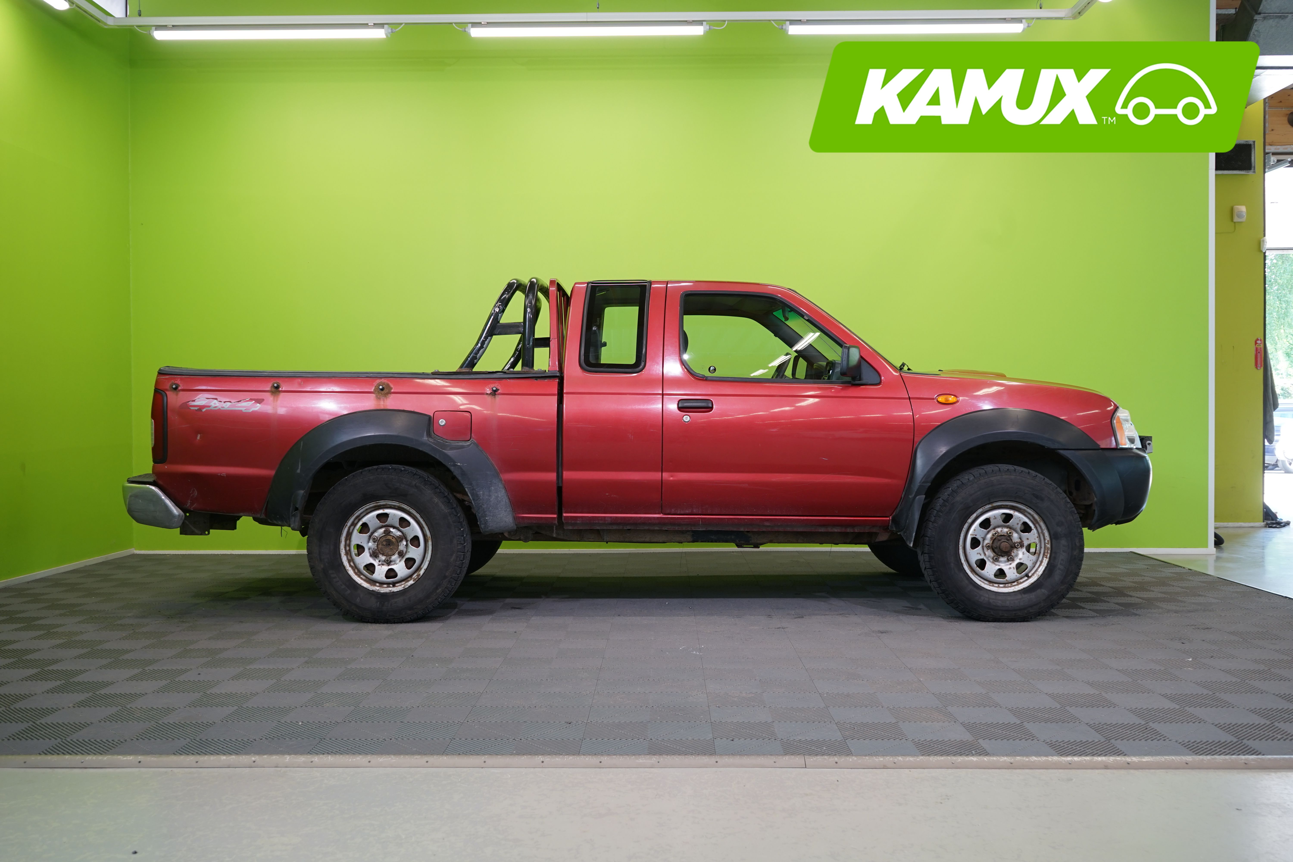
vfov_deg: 41.1
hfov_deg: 58.7
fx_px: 1149
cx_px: 646
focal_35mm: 32
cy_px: 431
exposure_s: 1/30
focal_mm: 32
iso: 400
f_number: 6.3
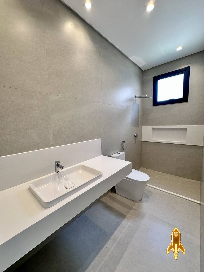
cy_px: 136
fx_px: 110
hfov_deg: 85.7
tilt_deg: -5.6
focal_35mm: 14
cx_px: 102
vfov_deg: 102.1
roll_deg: +1.3
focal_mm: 2.22
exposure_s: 1/120
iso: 125
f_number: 2.2
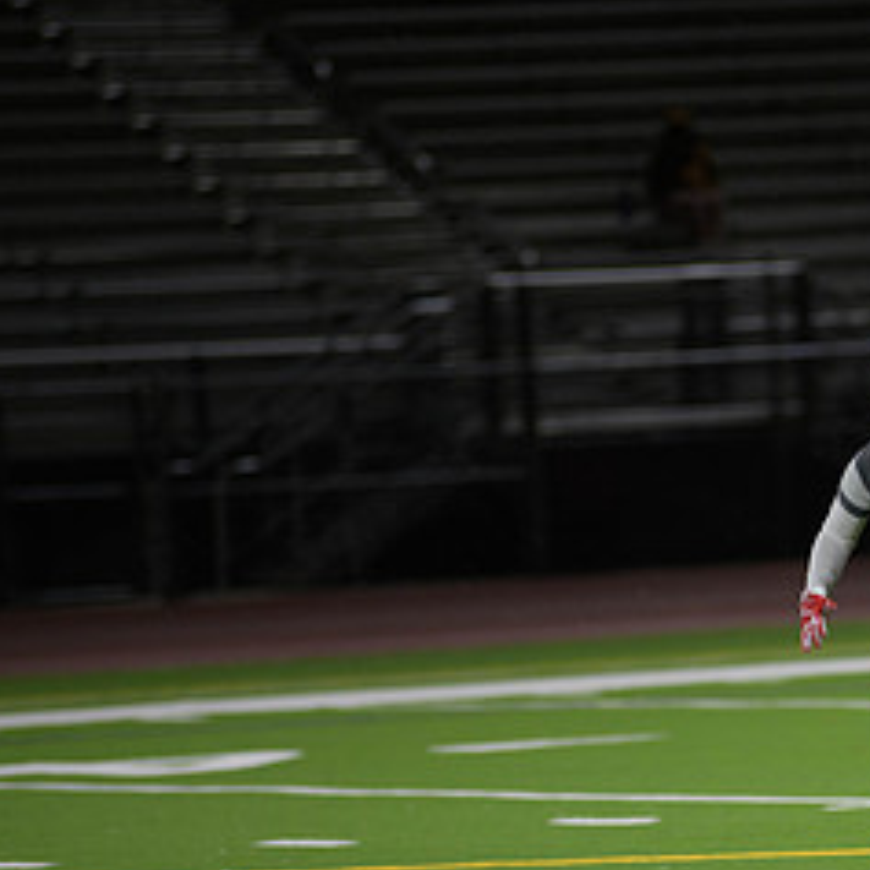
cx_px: 903
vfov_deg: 4.2
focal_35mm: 416
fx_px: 11829
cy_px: 692
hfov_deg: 4.2
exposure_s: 1/200
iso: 720
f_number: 2.8
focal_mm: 200
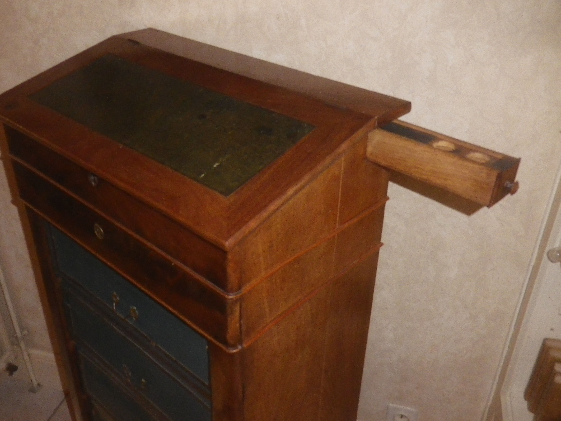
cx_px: 280
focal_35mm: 33
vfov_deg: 42.9
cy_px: 210
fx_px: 535
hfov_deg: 55.4
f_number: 3.8
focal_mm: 6
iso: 400
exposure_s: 1/50
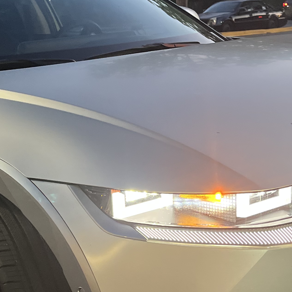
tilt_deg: -17.3
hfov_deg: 23.5
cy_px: 198
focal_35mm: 73
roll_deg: +2.8
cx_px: 93
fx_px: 697
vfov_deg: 23.5
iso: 400
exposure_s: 1/60
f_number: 1.6
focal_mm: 5.1
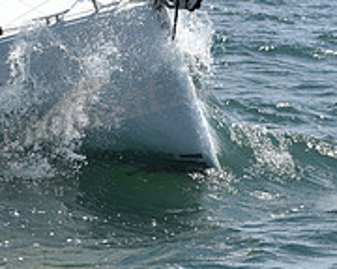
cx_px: -146
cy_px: 46
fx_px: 2863
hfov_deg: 6.7
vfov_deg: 5.4
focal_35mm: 287
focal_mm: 95
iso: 250
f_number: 8
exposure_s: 1/1250
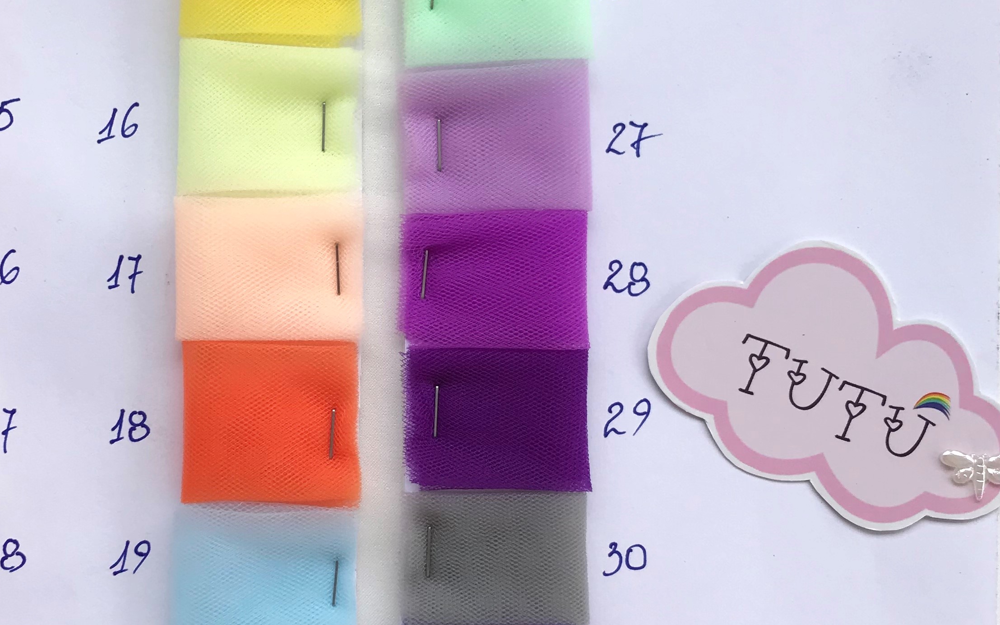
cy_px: 315
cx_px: 365
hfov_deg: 37.3
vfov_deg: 24.0
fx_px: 1472
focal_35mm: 54
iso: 20
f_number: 1.8
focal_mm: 3.99
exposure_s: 1/1312
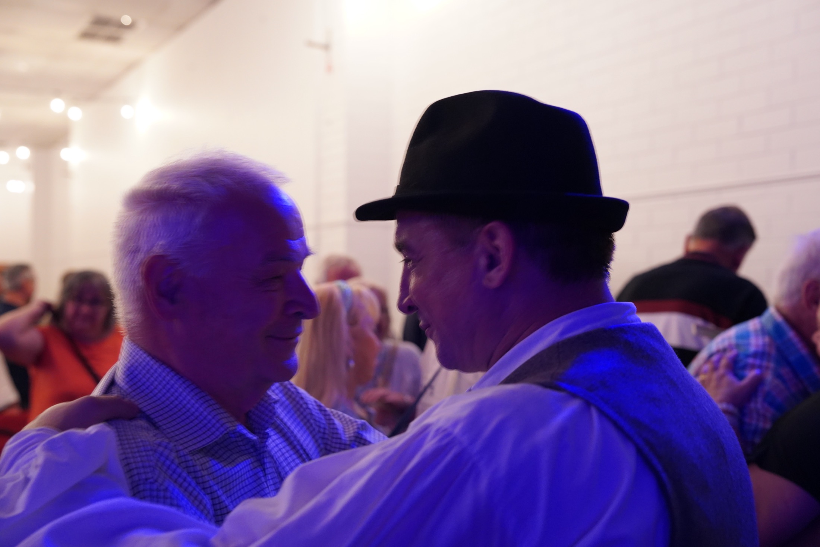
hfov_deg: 44.5
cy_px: 274
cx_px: 410
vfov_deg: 30.5
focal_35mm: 44
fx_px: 1002
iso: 5000
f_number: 4
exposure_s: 1/60
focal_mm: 44
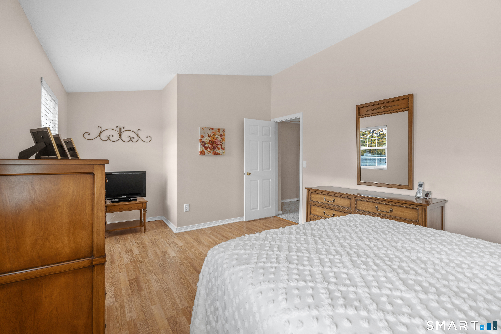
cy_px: 167
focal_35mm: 16
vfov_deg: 73.7
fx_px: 223
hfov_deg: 96.7
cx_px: 250
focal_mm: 16
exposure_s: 1/10
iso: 640
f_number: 5.6
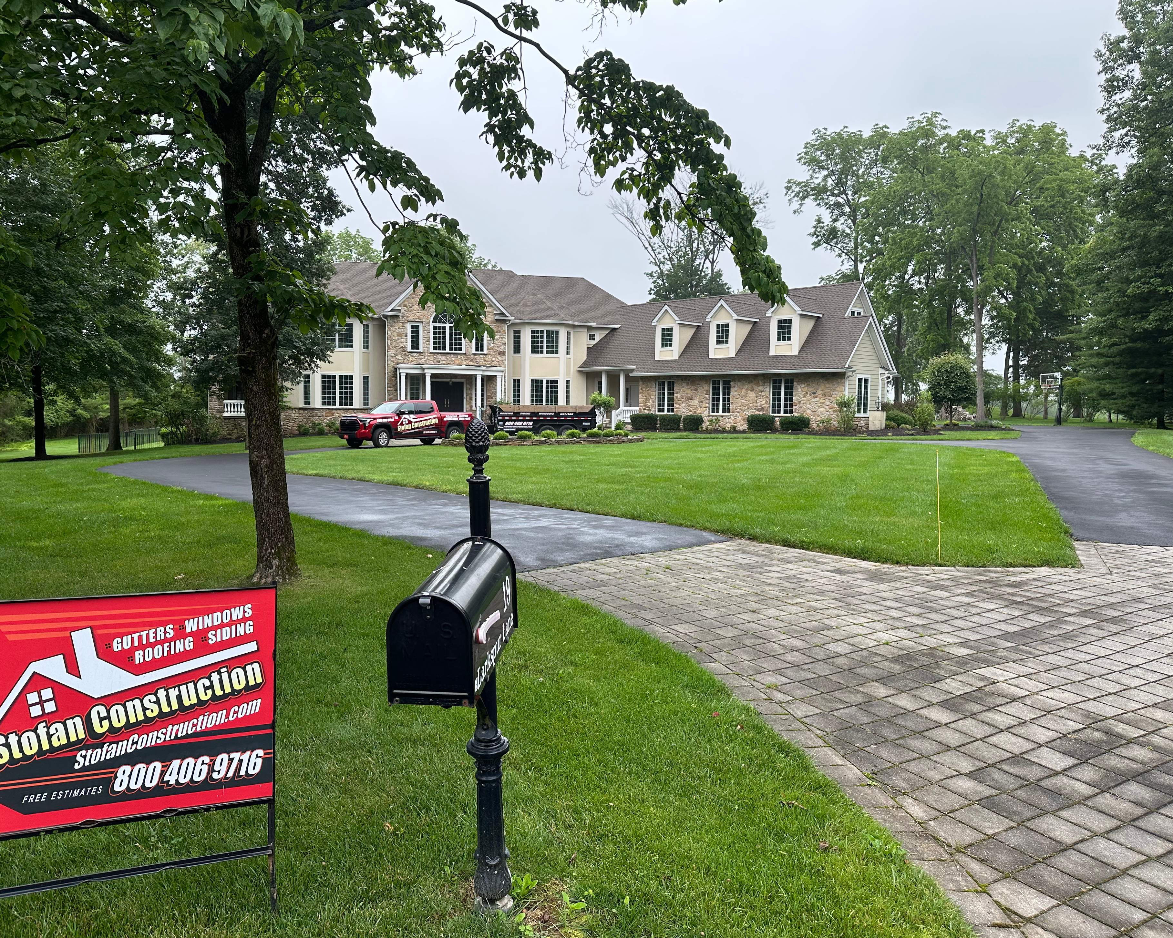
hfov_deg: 65.9
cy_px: 457
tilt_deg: -2.7
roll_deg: -0.7
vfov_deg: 54.9
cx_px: 542
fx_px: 903
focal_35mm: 26
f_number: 1.78
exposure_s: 1/797
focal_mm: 6.86
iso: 80
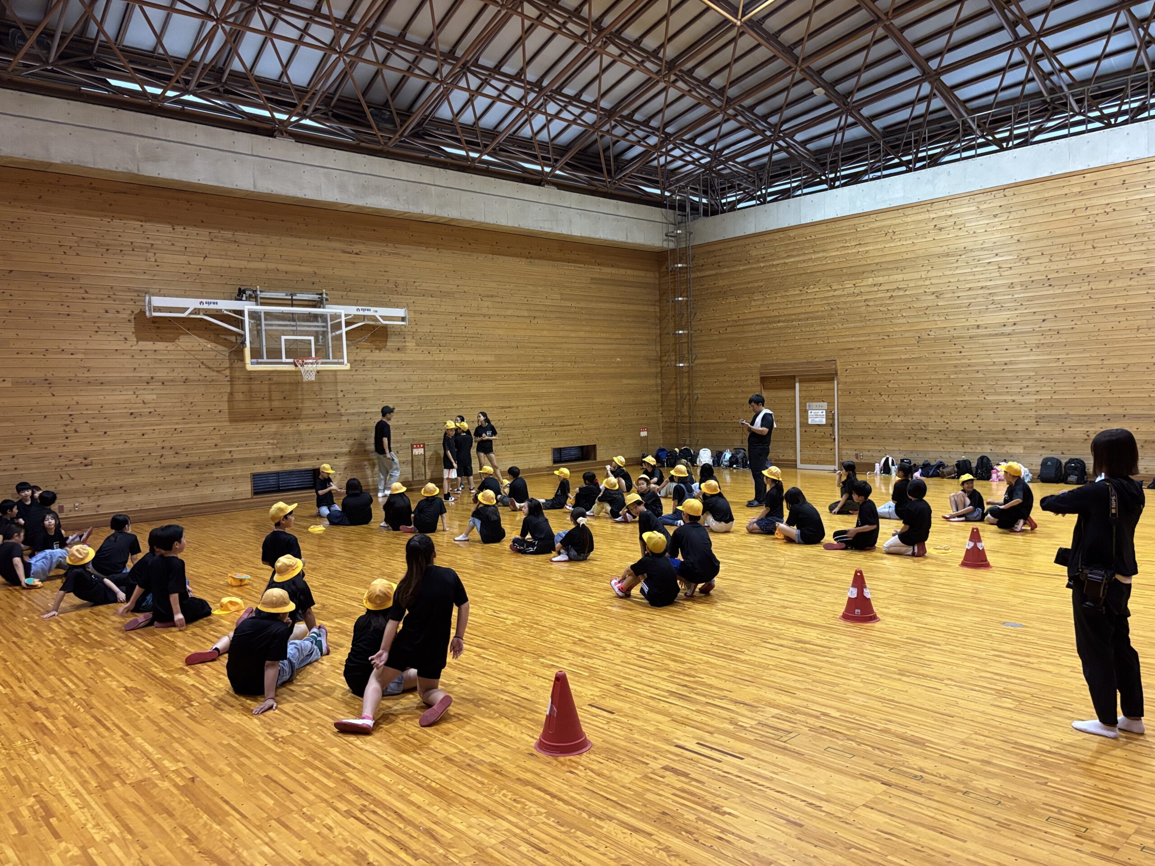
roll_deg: +1.7
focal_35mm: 26
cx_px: 578
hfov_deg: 67.3
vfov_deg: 53.1
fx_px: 868
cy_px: 433
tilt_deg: -2.7
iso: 320
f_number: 1.6
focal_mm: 5.96
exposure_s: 1/60
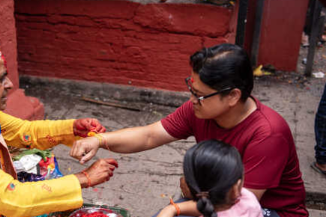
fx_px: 561
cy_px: 144
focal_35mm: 62
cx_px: 106
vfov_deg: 21.8
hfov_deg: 32.1
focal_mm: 45
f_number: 2.8
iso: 160
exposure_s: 1/800
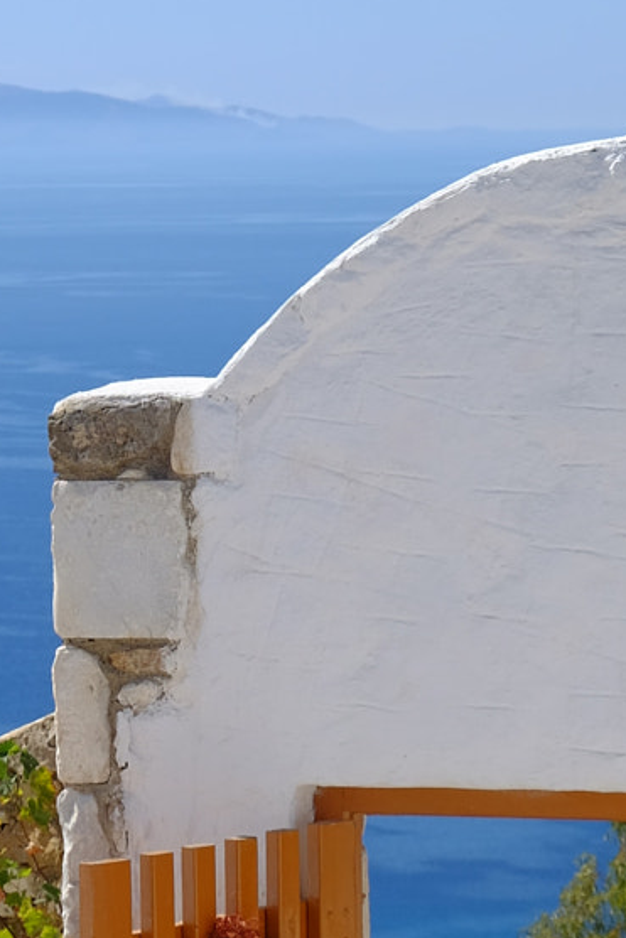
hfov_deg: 5.8
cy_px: 326
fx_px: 6230
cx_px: 227
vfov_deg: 8.6
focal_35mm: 239
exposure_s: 1/240
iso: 200
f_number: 5.6
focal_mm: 55
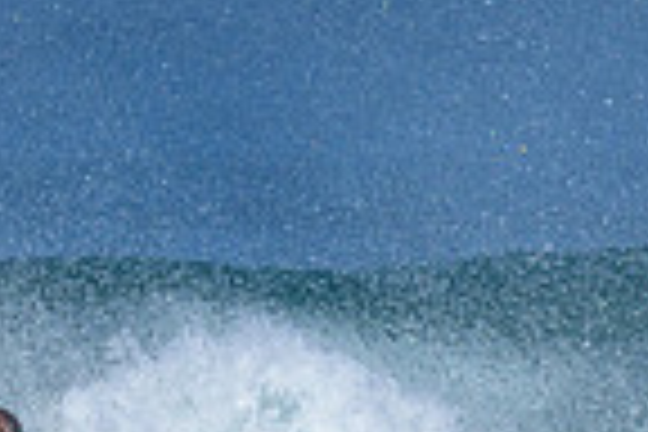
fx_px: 80040
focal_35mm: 4447
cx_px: 109
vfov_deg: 0.3
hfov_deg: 0.5
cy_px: 660
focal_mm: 800
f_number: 6.3
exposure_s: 1/2000
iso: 200
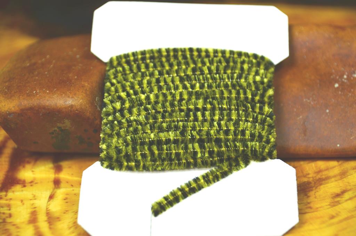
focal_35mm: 135
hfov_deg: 15.2
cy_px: 118
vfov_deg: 10.1
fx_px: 1332
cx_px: 178
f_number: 5.6
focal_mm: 90
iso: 320
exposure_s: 1/125
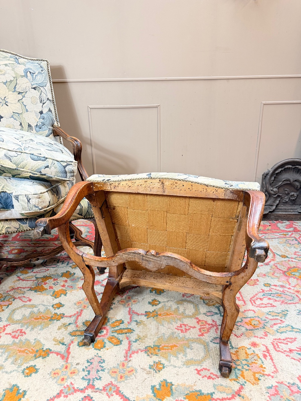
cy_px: 200
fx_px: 278
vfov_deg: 71.6
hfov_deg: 56.8
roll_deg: +0.5
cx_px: 150
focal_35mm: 24
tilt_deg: -20.0
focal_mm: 6.76
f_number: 1.78
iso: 400
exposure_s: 1/50
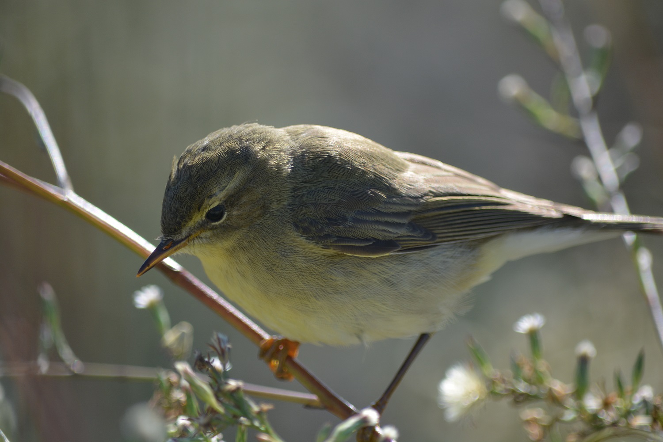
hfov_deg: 4.6
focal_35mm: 450
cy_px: 221
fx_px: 8287
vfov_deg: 3.1
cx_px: 332
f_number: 5.6
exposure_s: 1/500
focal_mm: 300
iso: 250
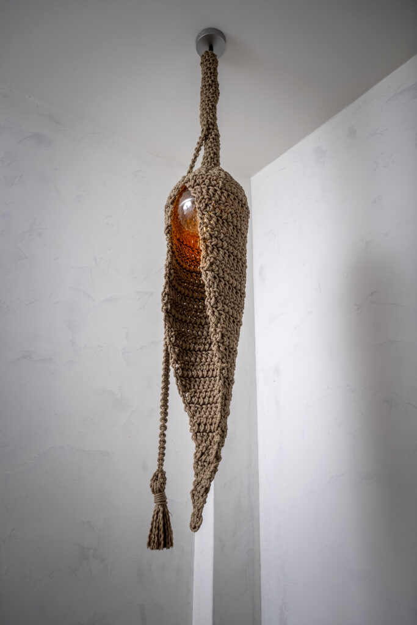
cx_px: 208
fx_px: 417
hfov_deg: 53.1
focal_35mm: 24
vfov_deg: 73.7
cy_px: 312
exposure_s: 1/250
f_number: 7.1
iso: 640
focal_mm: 16
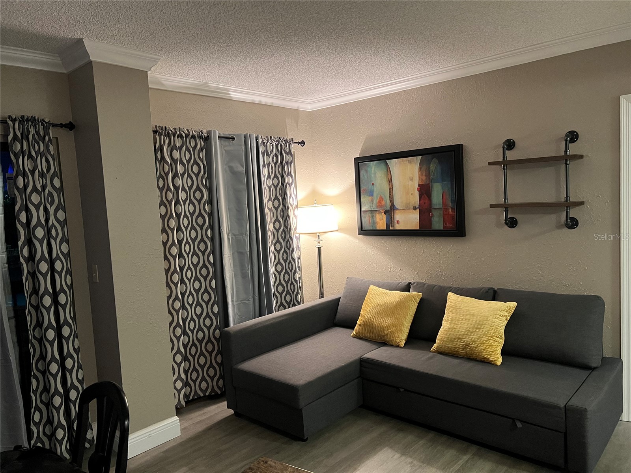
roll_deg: +3.3
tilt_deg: -4.5
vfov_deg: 53.1
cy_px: 236
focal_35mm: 26
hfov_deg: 67.3
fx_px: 474
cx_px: 316
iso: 400
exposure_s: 1/40
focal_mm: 5.7
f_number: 1.5
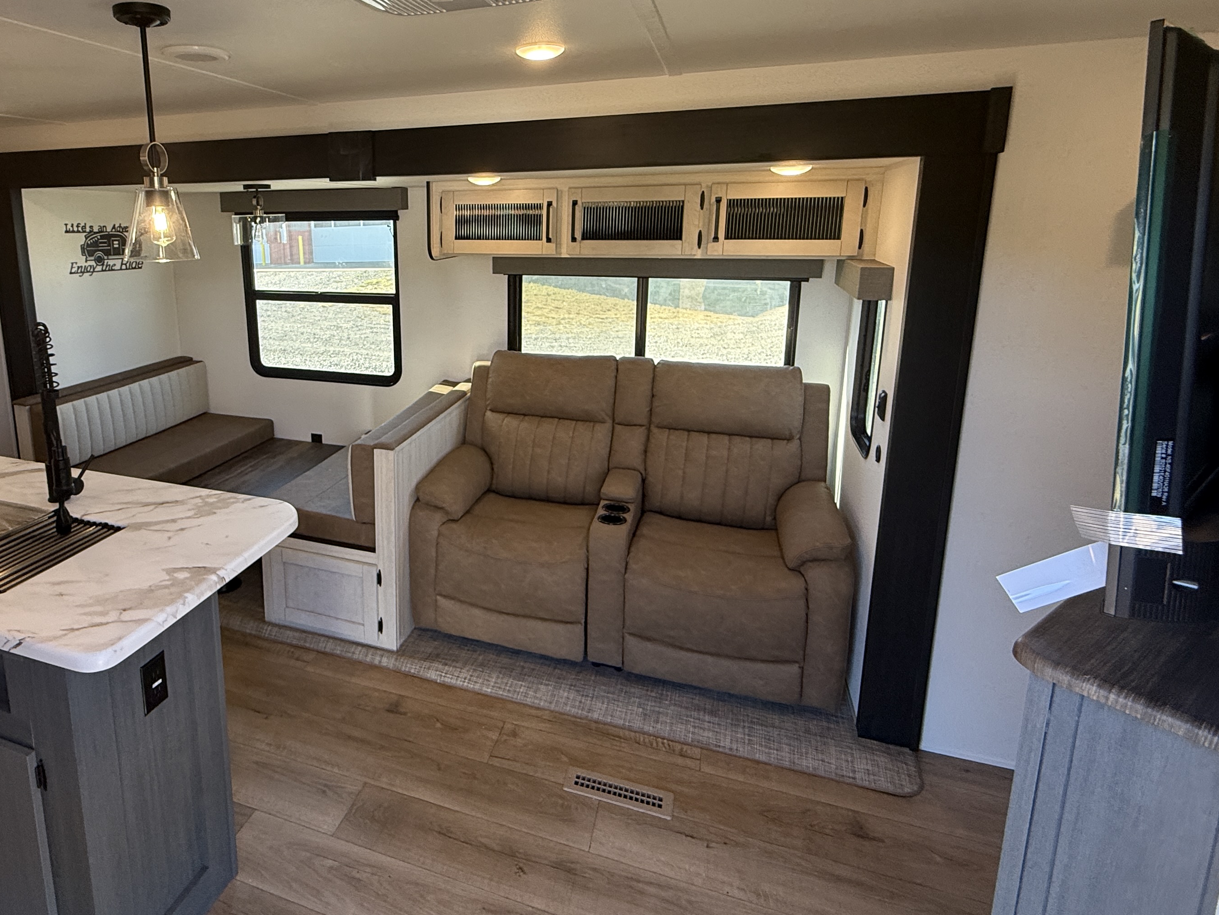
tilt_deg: -11.7
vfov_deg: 62.8
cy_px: 359
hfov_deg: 76.9
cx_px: 426
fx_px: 740
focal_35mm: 21
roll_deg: +2.2
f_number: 2.2
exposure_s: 1/99
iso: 125
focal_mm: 2.22
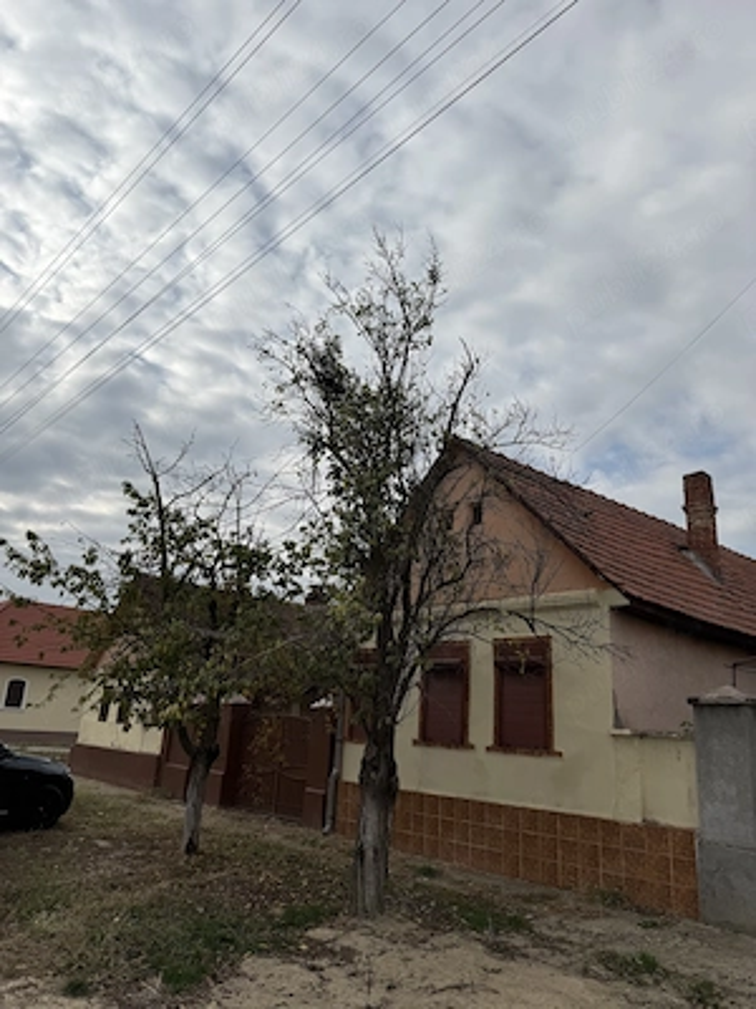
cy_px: 504
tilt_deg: +17.5
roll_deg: -3.9
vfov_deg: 71.6
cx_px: 378
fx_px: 699
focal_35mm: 24
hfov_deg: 56.8
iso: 80
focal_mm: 6.76
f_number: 1.78
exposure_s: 1/8130
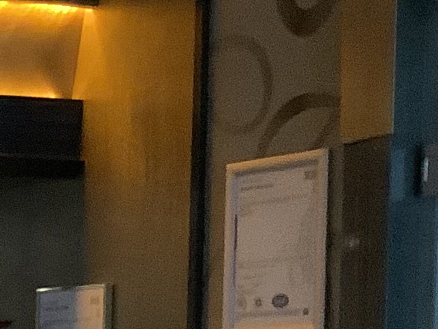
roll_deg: +0.2
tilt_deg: -2.7
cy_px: 502
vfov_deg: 9.4
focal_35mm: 154
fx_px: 1949
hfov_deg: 11.1
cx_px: -561
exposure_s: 1/17
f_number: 2.4
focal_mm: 3.3
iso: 640
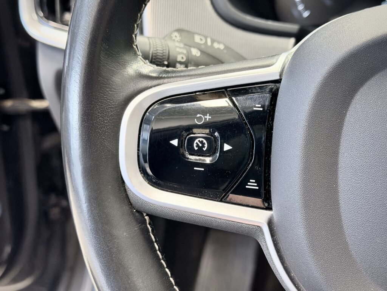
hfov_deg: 39.7
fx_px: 537
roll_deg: -1.0
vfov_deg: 30.3
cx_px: 194
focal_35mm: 48
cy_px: 146
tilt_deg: -25.7
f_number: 1.78
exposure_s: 1/33
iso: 320
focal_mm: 6.76
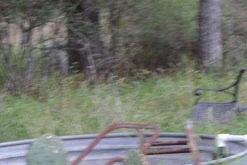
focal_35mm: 234
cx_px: 76
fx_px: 1606
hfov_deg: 8.8
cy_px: 160
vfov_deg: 5.9
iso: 100
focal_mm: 34
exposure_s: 1/40
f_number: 5
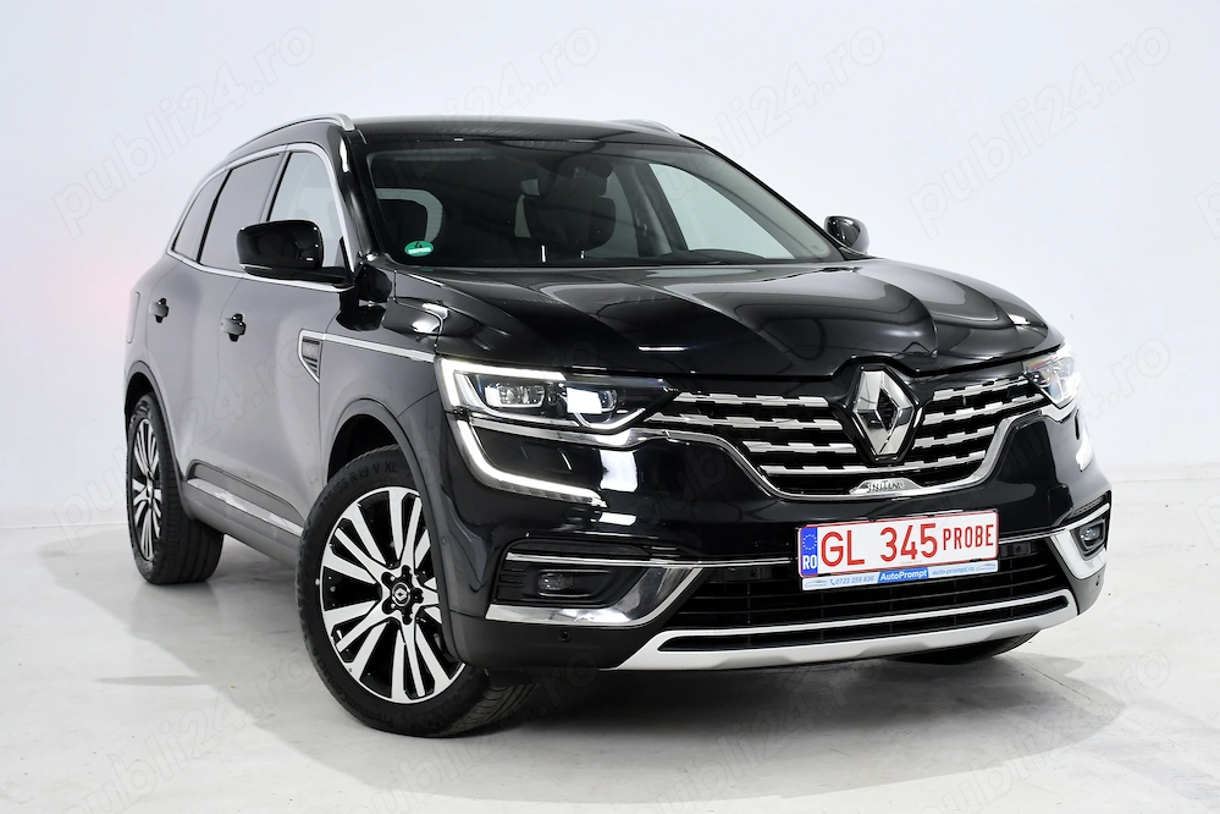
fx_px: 1728
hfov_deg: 38.9
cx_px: 610
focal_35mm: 51
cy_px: 407
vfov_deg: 26.5
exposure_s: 1/15
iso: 1000
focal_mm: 34
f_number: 5.6
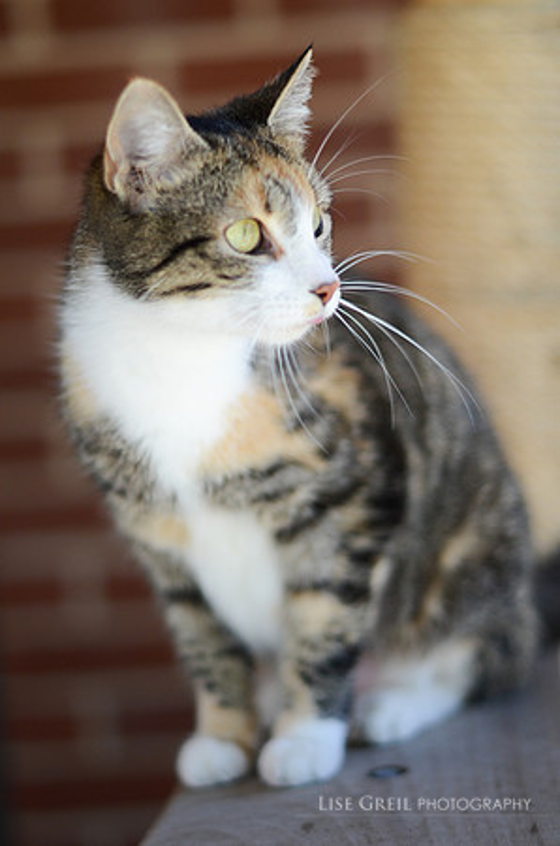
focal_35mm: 75
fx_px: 1758
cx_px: 280
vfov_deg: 27.0
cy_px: 423
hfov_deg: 18.1
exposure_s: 1/1600
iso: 400
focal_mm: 50
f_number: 1.4
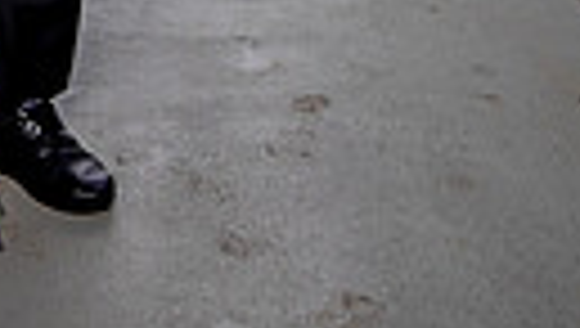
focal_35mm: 102
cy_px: -512
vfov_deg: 10.1
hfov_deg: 20.4
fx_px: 1571
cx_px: 27
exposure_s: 1/250
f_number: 5.6
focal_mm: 28
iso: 100
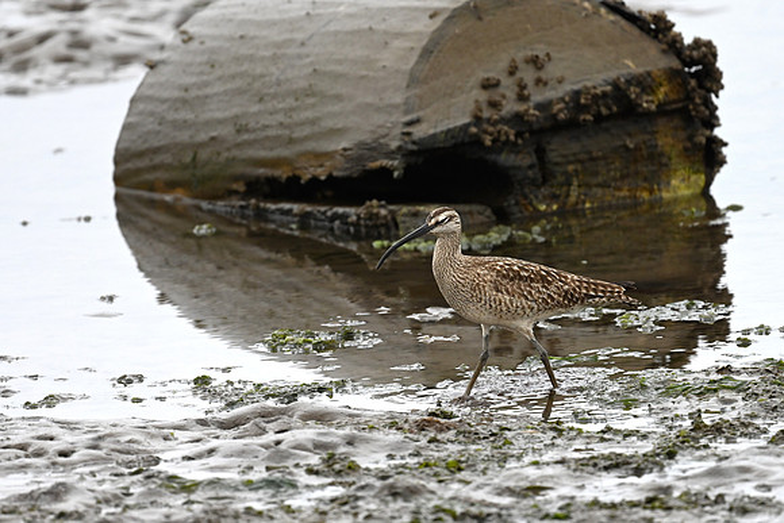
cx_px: 392
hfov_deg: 2.6
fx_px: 17425
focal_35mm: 800
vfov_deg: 1.7
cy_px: 262
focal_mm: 800
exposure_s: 1/800
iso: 800
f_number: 6.3
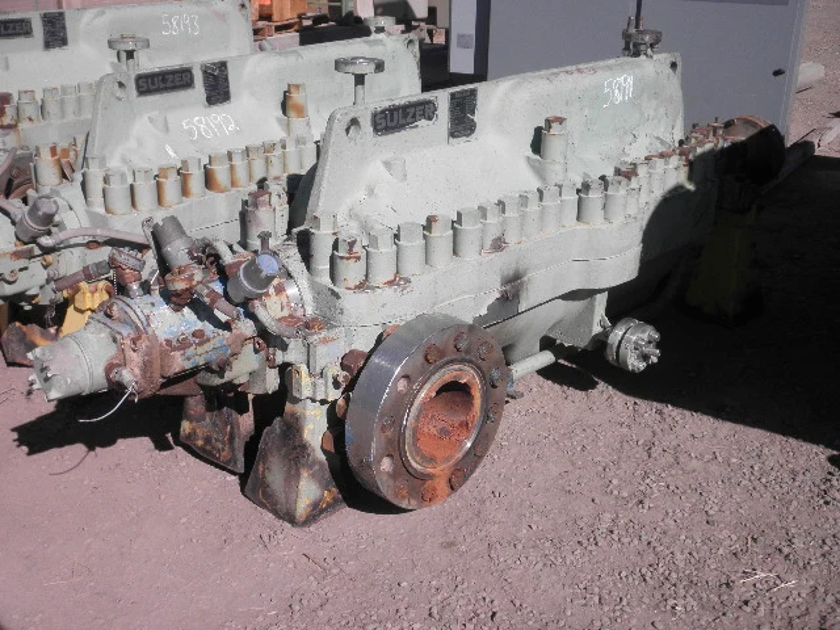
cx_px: 420
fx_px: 1068
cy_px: 315
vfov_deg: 32.9
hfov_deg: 42.9
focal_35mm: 44
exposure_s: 1/160
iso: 64
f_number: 9.6
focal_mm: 7.9
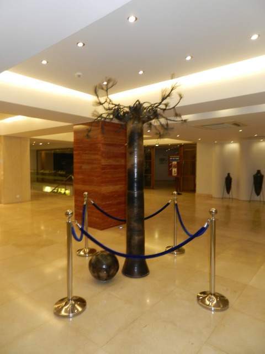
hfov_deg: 58.9
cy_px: 177
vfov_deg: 73.9
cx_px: 132
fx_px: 235
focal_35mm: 23
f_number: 3.4
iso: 200
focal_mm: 4
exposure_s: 1/30
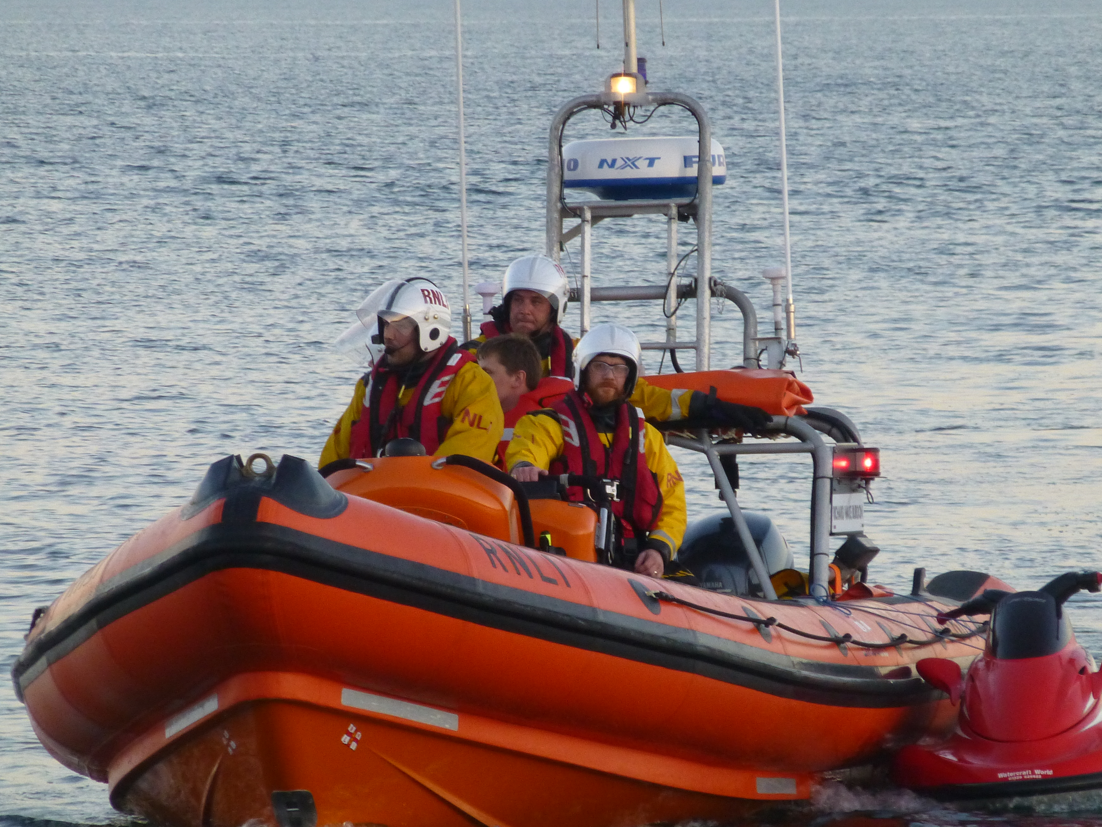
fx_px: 15282
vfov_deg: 3.1
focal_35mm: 480
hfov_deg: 4.1
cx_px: 577
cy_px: 465
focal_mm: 68.9
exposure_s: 1/100
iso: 400
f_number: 5.9
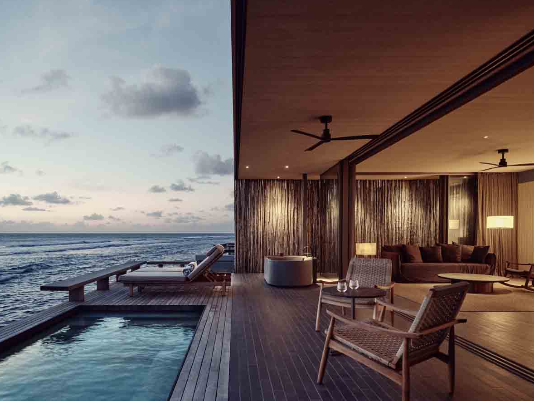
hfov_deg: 76.1
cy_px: 243
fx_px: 339
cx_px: 235
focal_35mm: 22
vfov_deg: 60.5
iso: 400
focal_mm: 23
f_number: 5.6
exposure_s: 1/8
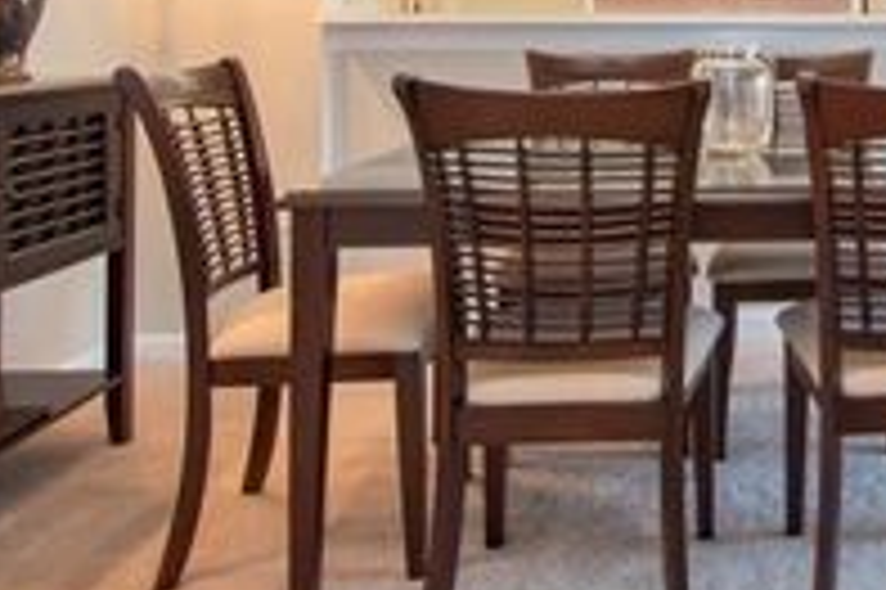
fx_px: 934
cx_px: 855
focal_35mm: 38
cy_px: -38
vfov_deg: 31.5
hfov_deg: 44.4
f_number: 4
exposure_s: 1/60
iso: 800
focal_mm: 10
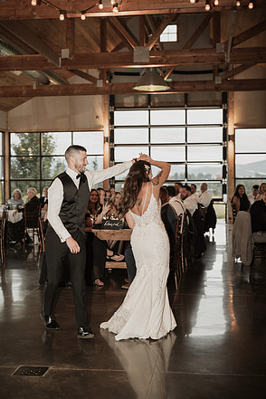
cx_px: 135
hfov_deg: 26.5
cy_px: 197
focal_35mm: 51
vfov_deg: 38.9
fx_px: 565
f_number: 2.8
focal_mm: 50
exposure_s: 1/100
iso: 500
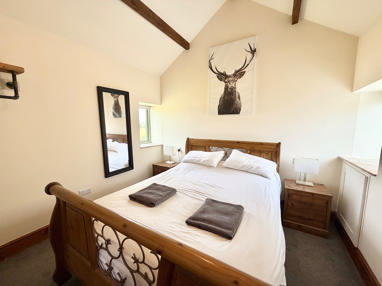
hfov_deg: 102.1
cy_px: 143
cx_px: 191
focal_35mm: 14
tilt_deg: -6.7
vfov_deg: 85.7
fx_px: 154
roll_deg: +0.9
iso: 160
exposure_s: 1/121
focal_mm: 2.22
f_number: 2.2
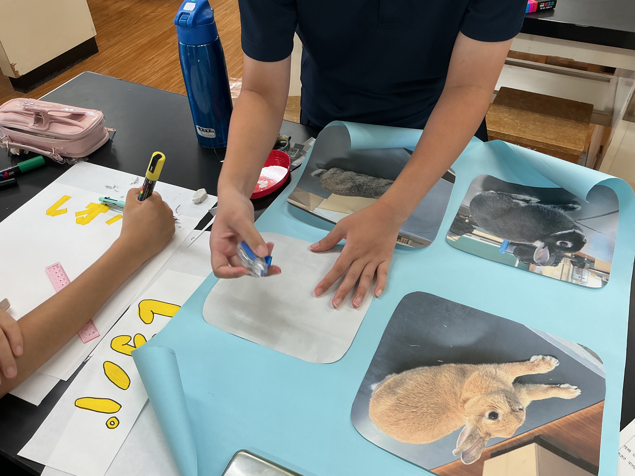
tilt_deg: -44.2
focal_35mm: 29
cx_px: 318
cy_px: 238
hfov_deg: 61.7
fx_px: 532
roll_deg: +1.6
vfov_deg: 48.2
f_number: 1.8
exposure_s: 1/100
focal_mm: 3
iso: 50
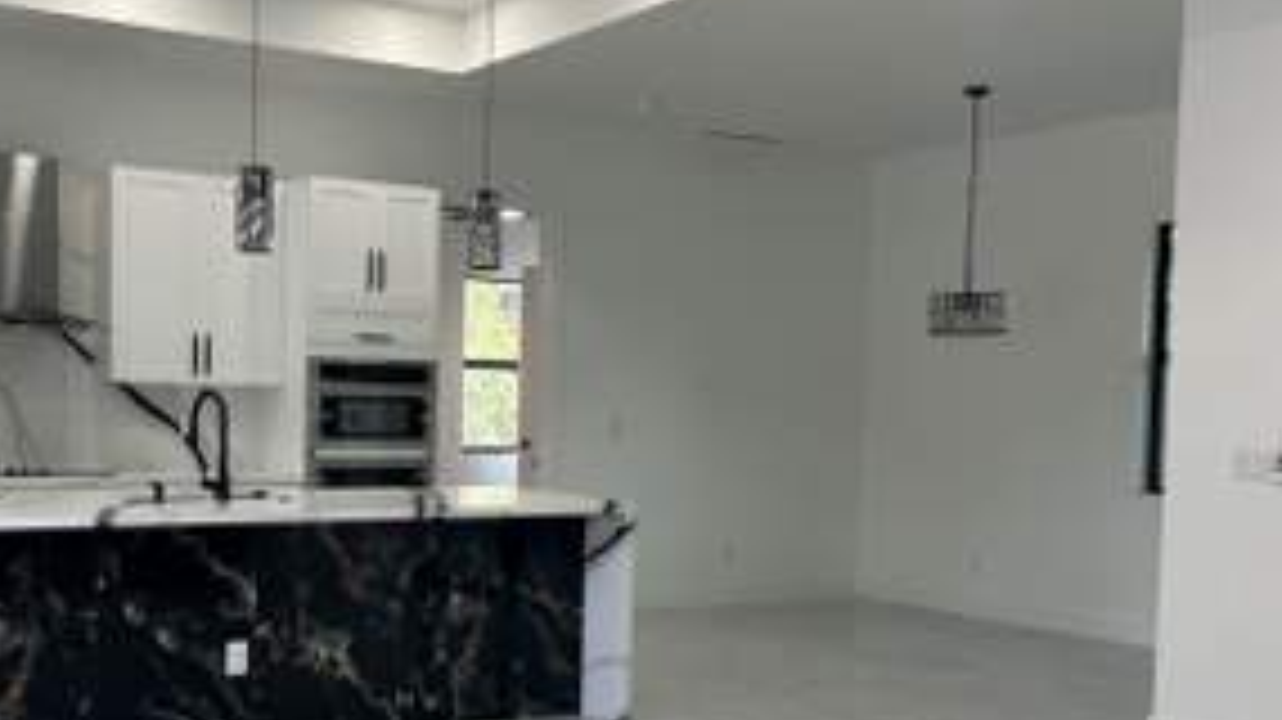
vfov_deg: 26.9
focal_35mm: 44
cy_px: 482
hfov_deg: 45.9
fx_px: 1495
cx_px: 459
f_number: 1.78
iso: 100
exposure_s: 1/120
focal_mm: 6.86
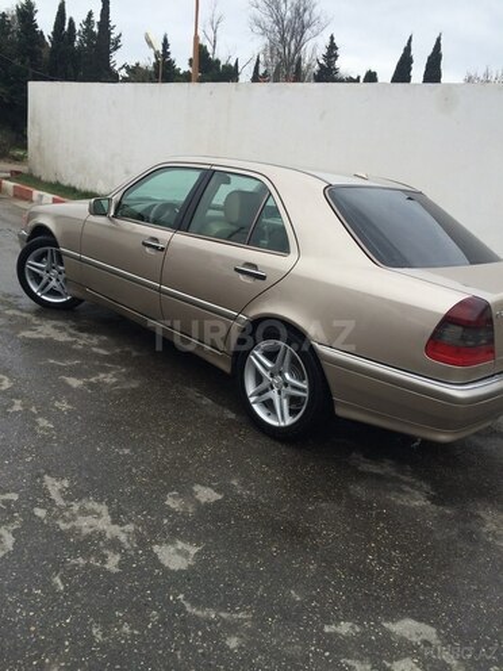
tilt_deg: -18.8
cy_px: 336
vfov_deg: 61.7
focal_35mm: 29
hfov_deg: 48.2
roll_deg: -6.8
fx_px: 562
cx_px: 252
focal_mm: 4.15
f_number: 2.2
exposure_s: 1/441
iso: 32
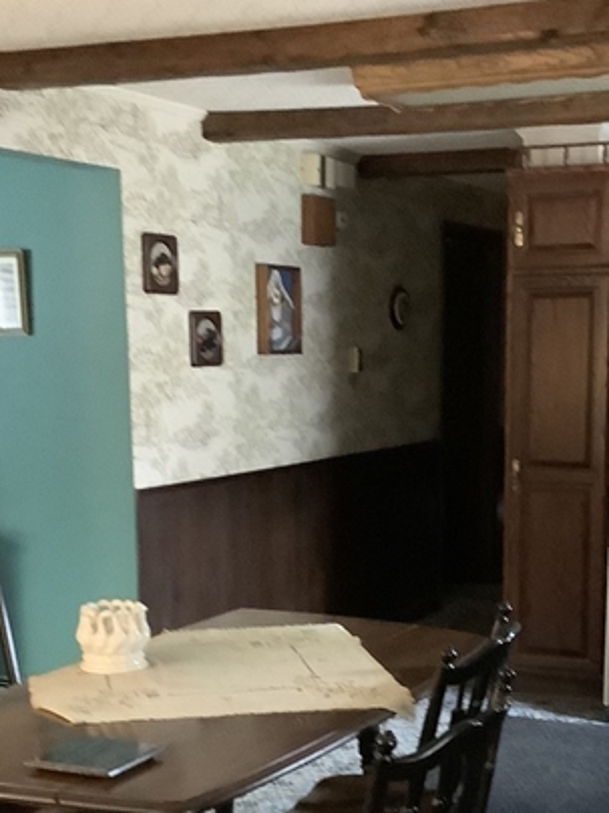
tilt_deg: -10.7
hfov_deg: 24.7
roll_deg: -0.7
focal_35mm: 59
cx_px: 404
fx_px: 1384
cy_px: 582
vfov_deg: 32.2
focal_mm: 3.3
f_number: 2.4
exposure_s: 1/17
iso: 800
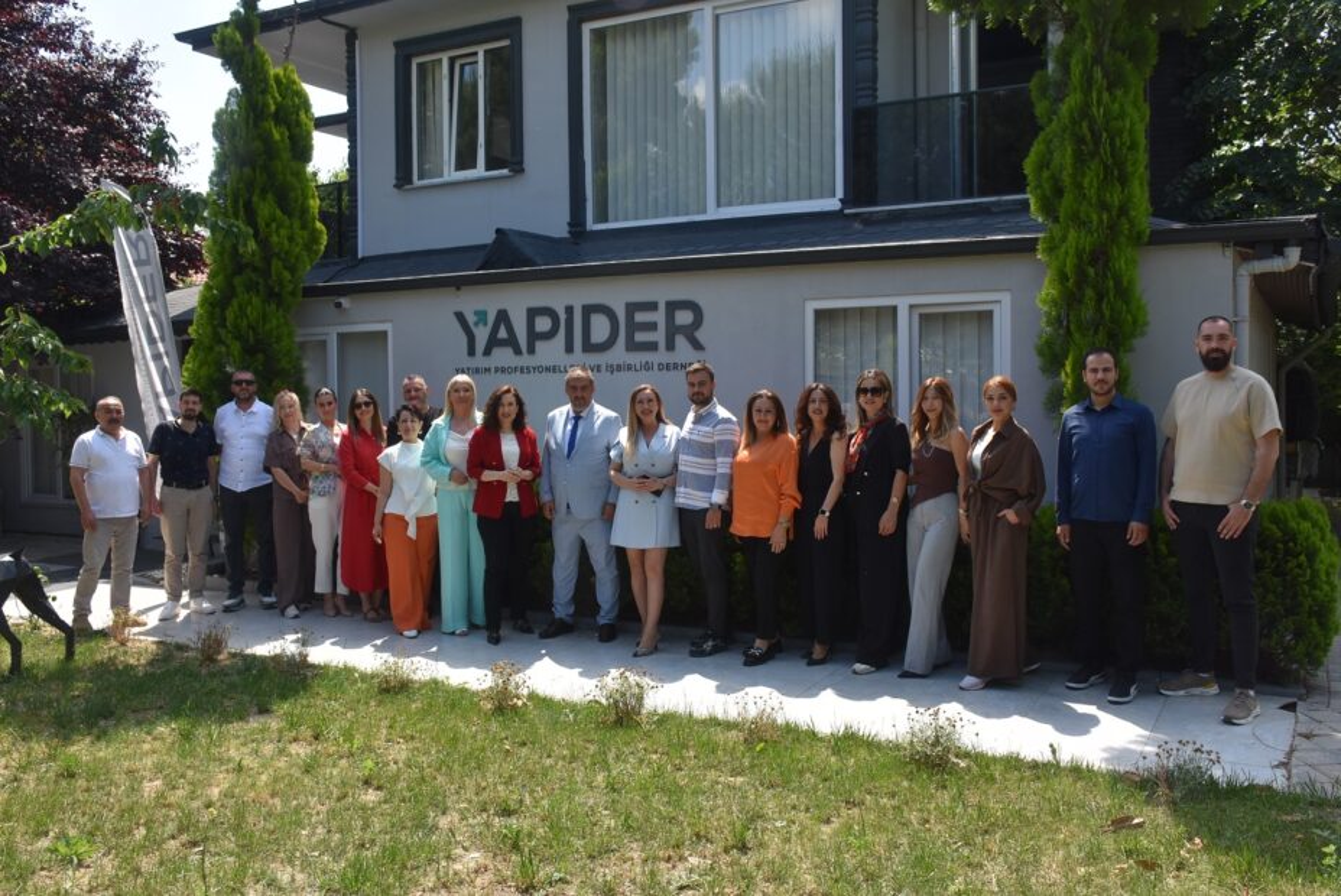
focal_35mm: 33
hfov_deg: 57.2
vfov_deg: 40.0
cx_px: 670
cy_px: 448
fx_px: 1230
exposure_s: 1/500
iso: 400
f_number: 8
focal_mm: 22
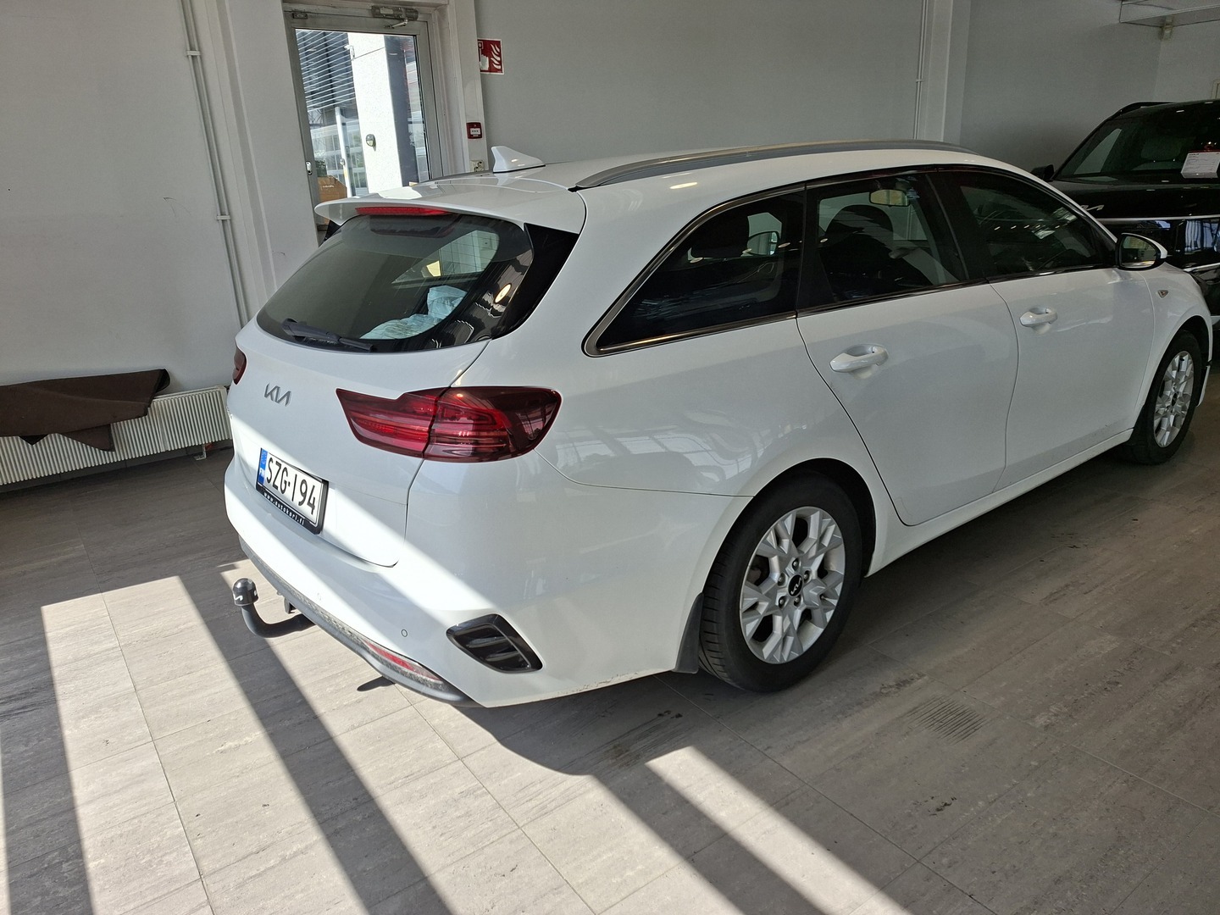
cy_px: 458
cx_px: 610
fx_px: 811
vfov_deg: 58.9
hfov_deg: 73.9
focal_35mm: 23
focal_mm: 5.54
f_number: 1.8
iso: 50
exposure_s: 1/997
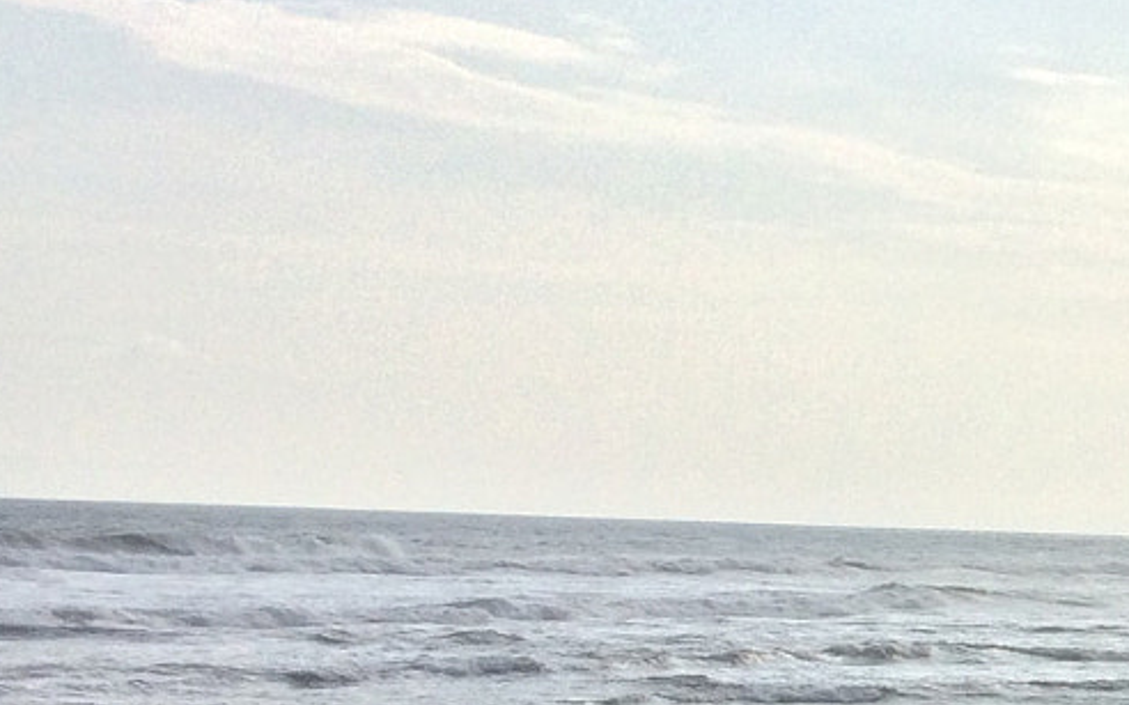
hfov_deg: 18.2
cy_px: 818
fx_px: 3075
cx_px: 1765
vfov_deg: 12.8
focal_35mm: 100
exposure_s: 1/4115
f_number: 2.2
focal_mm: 4.15
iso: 32
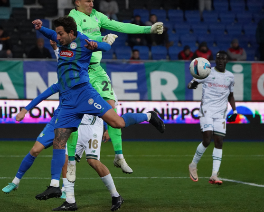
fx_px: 2704
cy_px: 107
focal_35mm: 346
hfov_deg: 5.6
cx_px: 68
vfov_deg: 4.5
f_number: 5.6
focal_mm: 241
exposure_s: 1/2000
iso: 8000
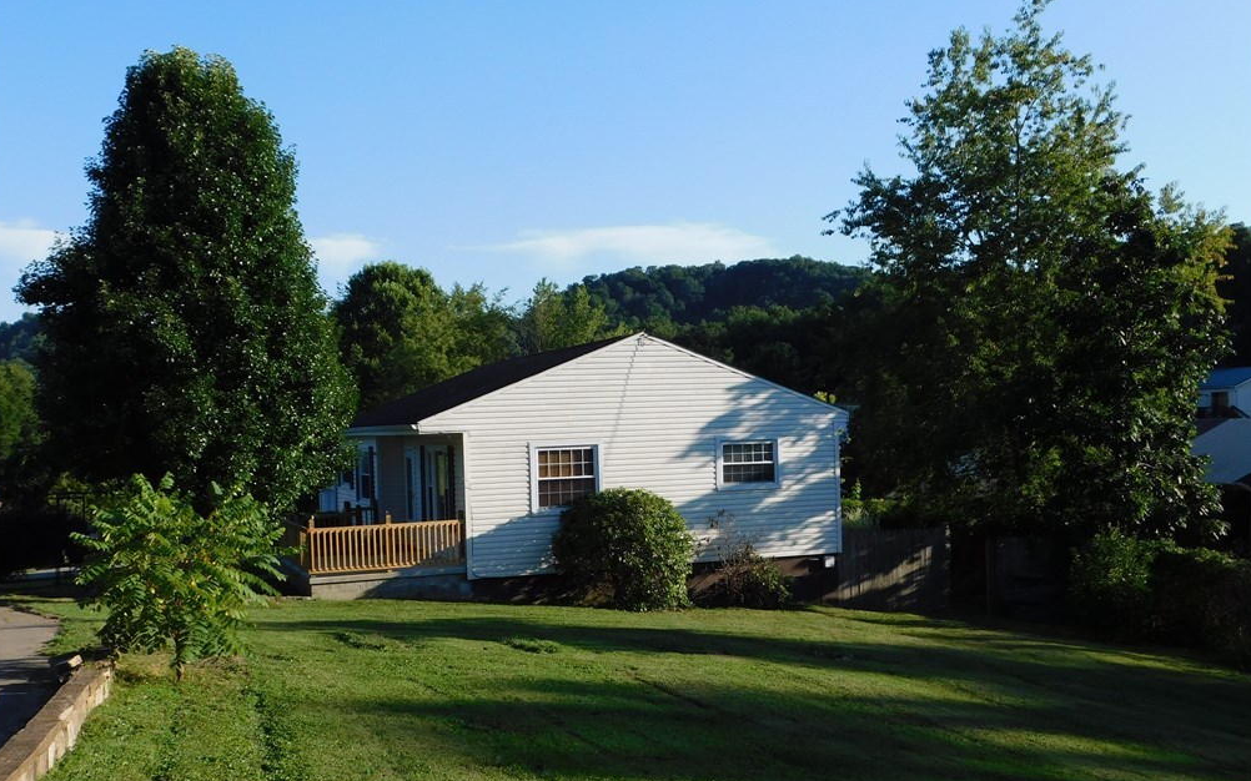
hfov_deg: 50.4
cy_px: 425
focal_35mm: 39
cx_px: 626
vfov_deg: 32.7
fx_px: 1330
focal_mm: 6.3
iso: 125
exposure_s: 1/800
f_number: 3.5
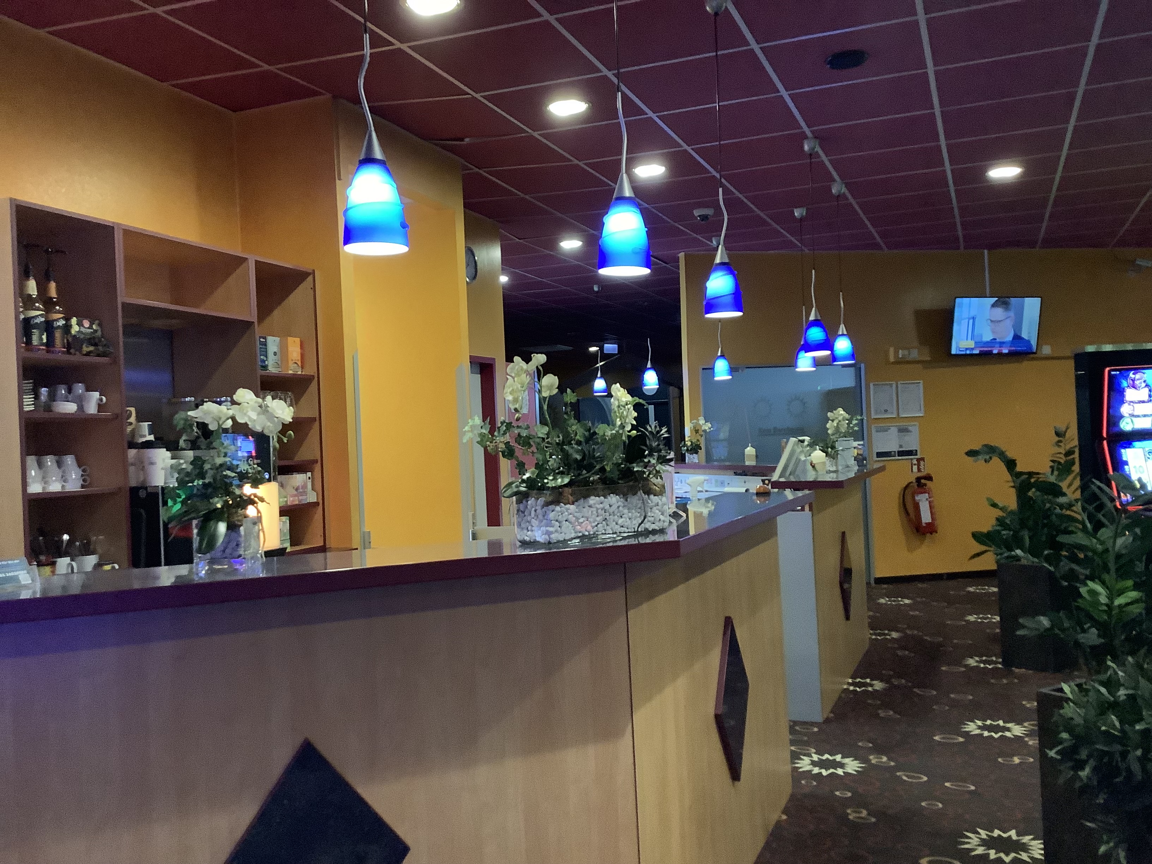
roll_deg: +1.6
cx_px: 576
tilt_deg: +0.9
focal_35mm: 31
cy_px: 432
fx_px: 1032
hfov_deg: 58.4
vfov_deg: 45.4
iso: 640
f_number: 2.4
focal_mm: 3.3
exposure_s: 1/25
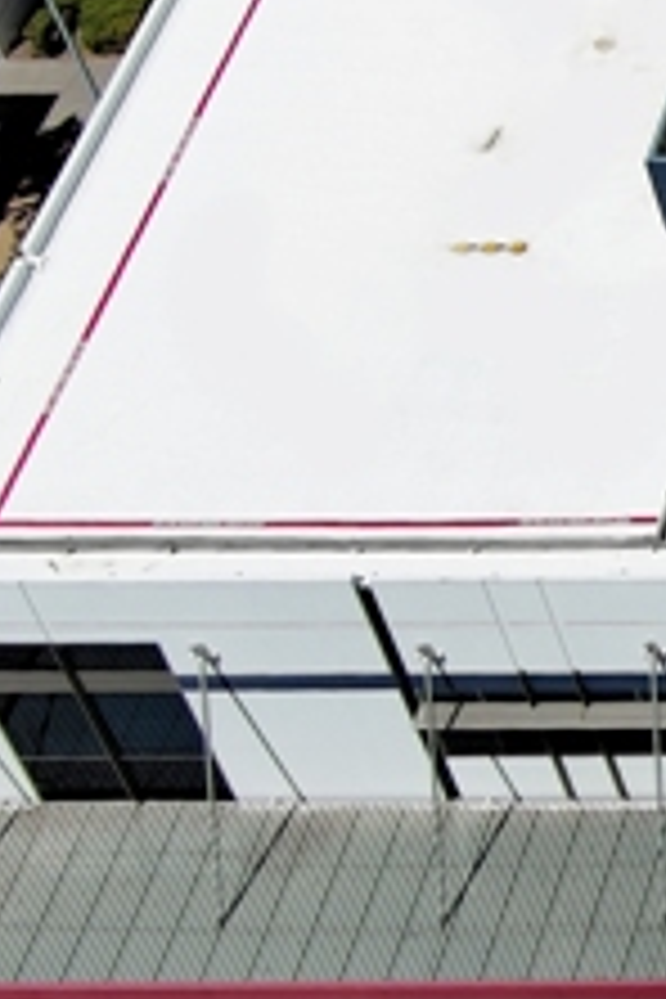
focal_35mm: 134
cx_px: 1818
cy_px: 340
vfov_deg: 15.3
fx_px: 3718
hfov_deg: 8.8
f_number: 2.8
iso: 104
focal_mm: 10.57
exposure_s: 1/6250
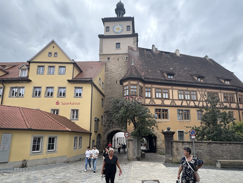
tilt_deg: +10.2
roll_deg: +1.4
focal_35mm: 20
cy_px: 115
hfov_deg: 81.4
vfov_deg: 65.0
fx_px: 140
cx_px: 137
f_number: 2.2
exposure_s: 1/425
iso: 64
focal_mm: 2.22
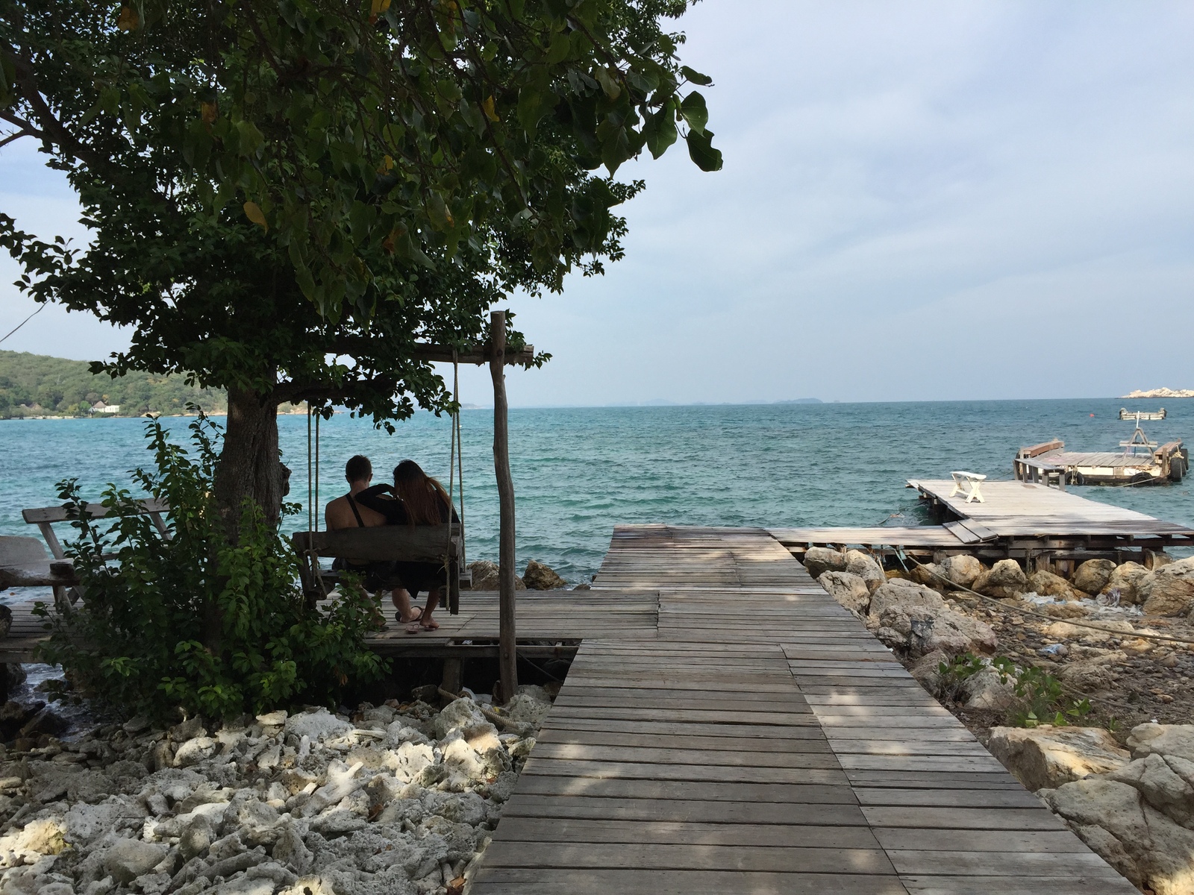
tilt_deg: -1.2
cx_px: 597
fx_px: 1000
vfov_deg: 48.2
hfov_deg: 61.7
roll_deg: -0.3
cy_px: 448
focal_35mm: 29
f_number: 2.2
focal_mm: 4.15
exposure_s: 1/1980
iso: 32
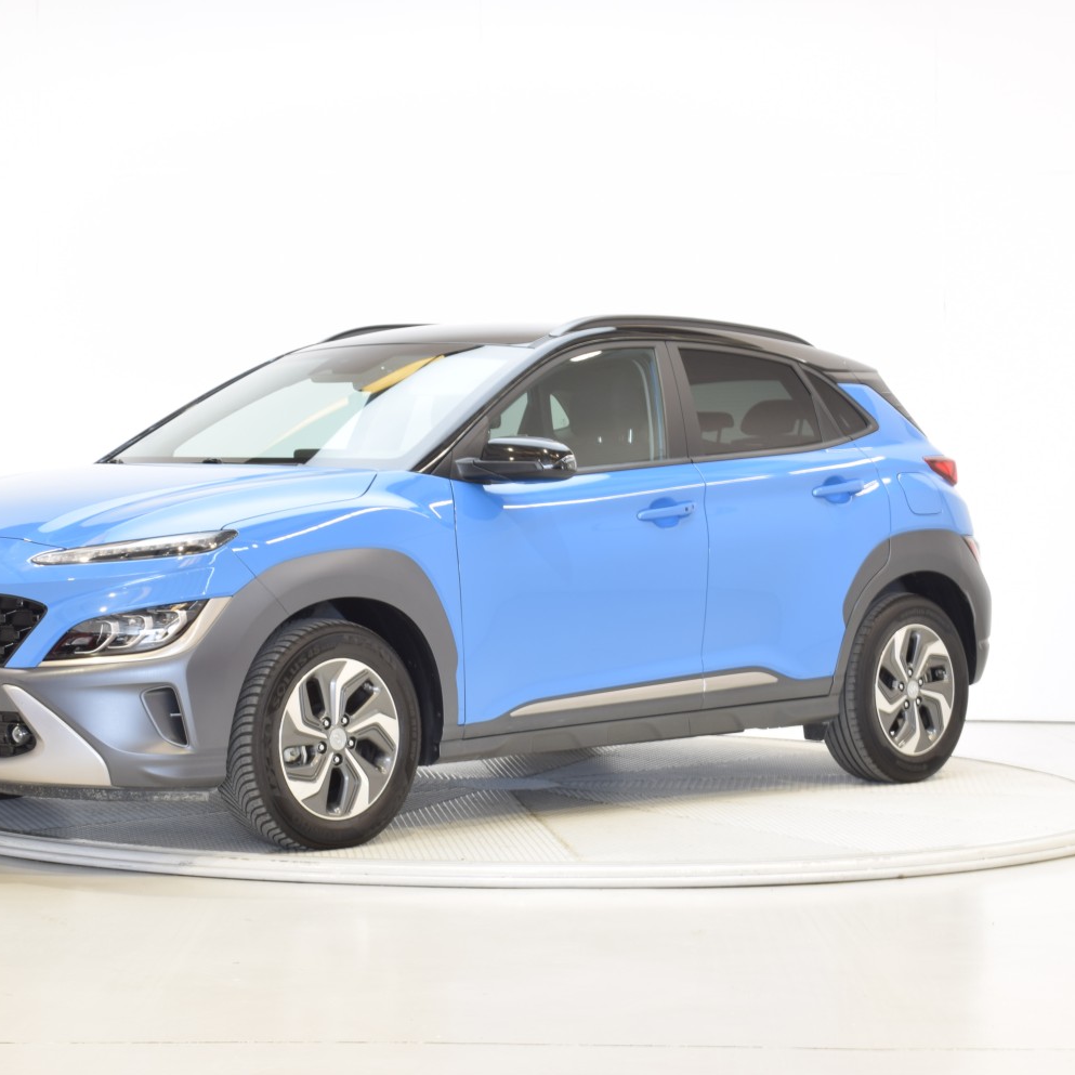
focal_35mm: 77
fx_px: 2705
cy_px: 536
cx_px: 437
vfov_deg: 22.5
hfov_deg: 22.4
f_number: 20
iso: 100
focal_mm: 40
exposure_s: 1.3
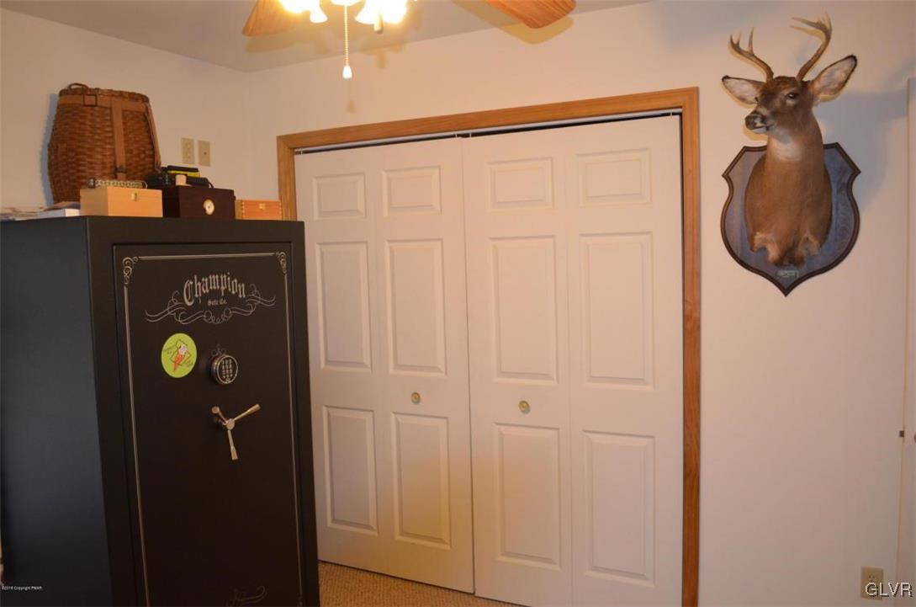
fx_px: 685
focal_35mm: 27
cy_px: 304
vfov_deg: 47.7
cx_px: 458
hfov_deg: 67.5
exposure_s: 1/60
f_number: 3.5
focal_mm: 18
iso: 1100
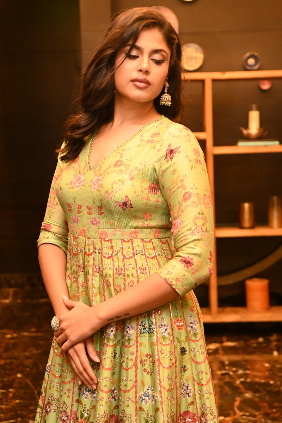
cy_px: 212
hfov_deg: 18.2
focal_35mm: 75
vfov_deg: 27.0
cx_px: 141
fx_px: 881
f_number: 4
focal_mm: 50
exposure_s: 1/160
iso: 5000
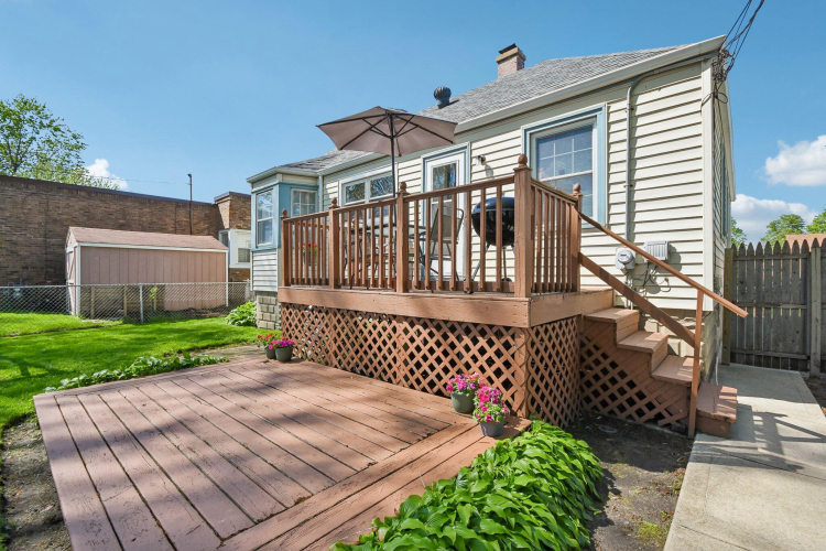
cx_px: 413
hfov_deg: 100.4
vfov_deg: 77.3
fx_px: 344
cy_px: 276
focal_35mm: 15
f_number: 8
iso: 640
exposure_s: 1/1000
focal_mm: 10
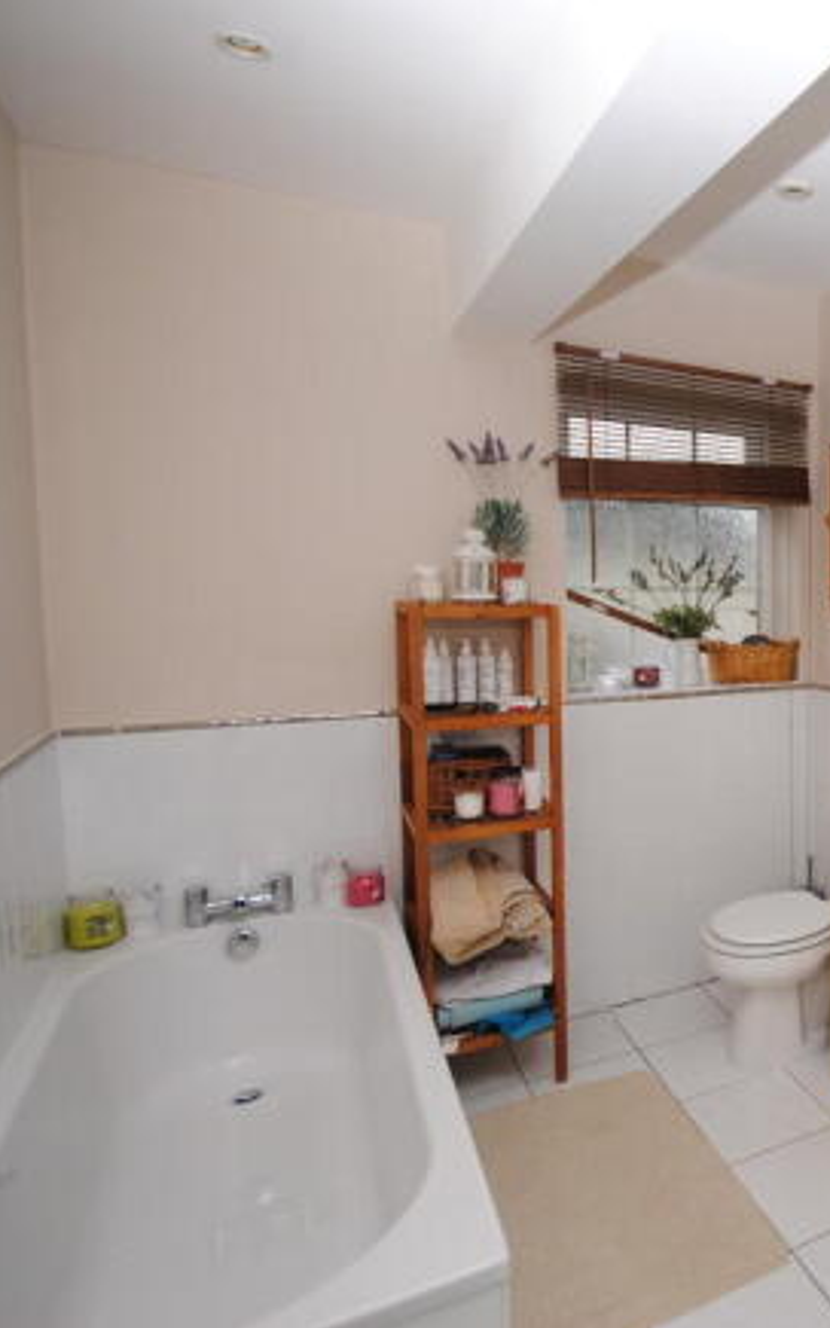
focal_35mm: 23
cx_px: 886
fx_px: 832
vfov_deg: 77.1
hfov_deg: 42.9
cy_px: 664
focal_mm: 10
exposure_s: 1/60
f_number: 4
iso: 200
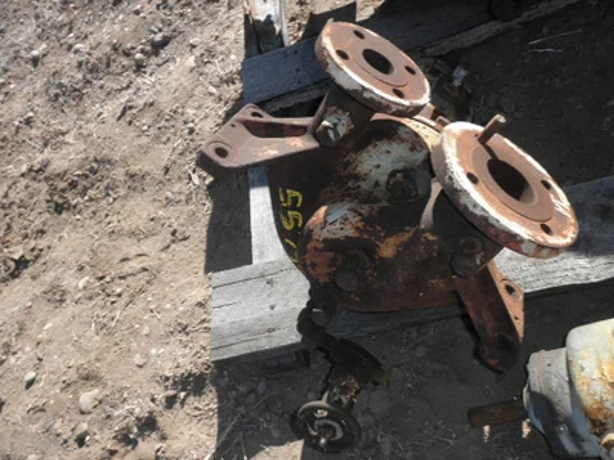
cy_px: 230
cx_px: 307
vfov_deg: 40.7
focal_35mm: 35
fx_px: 621
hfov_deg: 52.6
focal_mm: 6.1
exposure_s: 1/60
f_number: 9.1
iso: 64
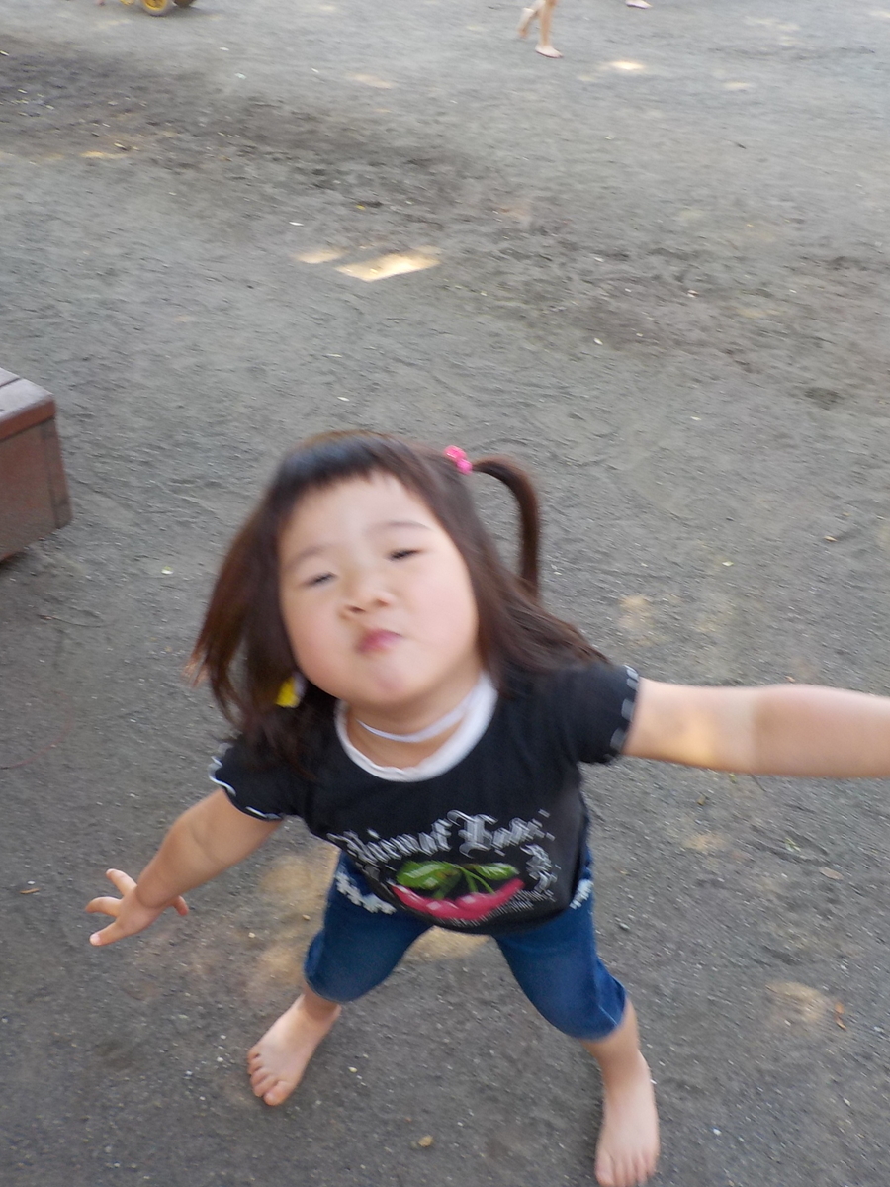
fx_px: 1028
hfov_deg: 46.8
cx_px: 445
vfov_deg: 60.0
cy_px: 594
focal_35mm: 30
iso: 125
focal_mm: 4.1
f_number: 3.3
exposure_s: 1/100
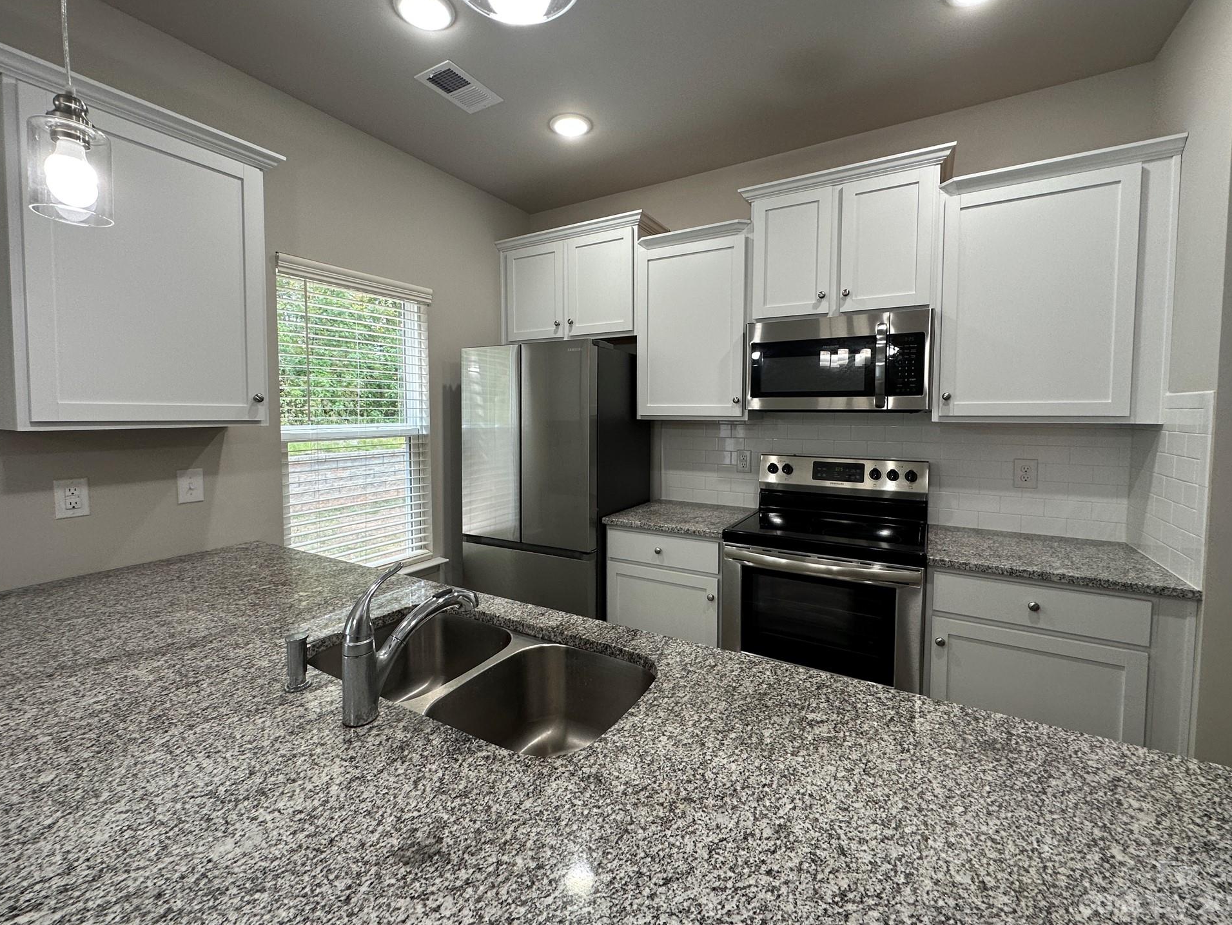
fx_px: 534
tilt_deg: -3.6
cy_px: 440
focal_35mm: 15
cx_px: 610
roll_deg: -0.7
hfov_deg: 98.2
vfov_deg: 81.7
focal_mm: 2.22
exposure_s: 1/120
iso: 100
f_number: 2.2
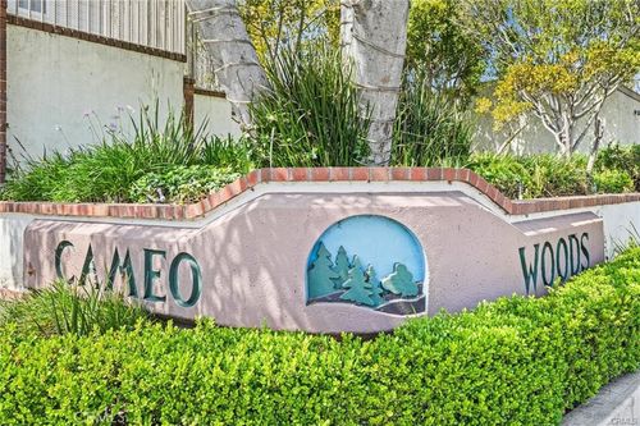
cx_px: 320
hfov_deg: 58.7
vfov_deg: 41.1
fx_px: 569
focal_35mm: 32
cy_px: 213
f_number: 8
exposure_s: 1/40
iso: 320
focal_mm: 32
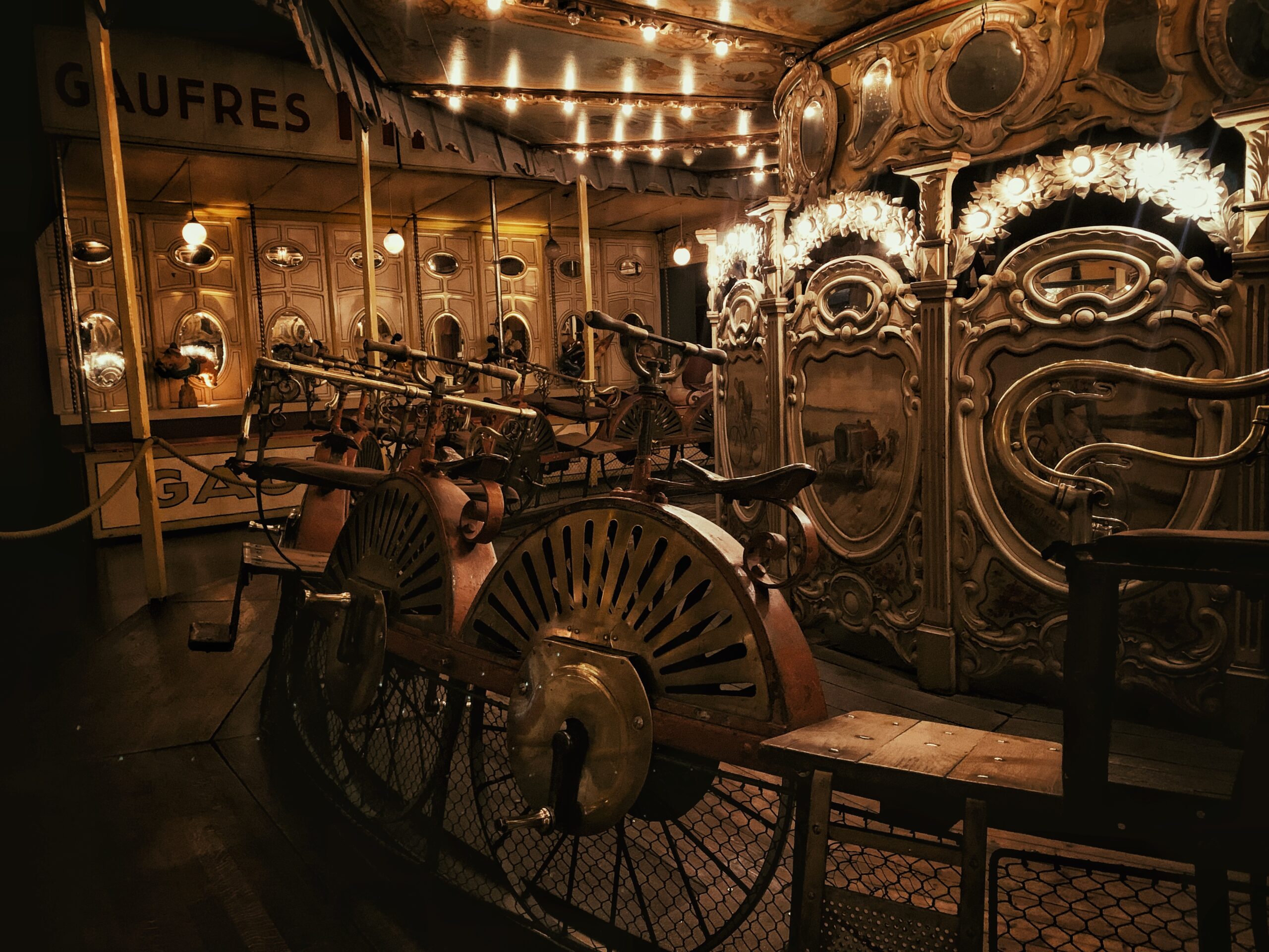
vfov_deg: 53.1
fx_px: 953
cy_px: 476
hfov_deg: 67.3
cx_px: 634
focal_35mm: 26
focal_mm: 4.25
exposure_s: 1/25
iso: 800
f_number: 1.8
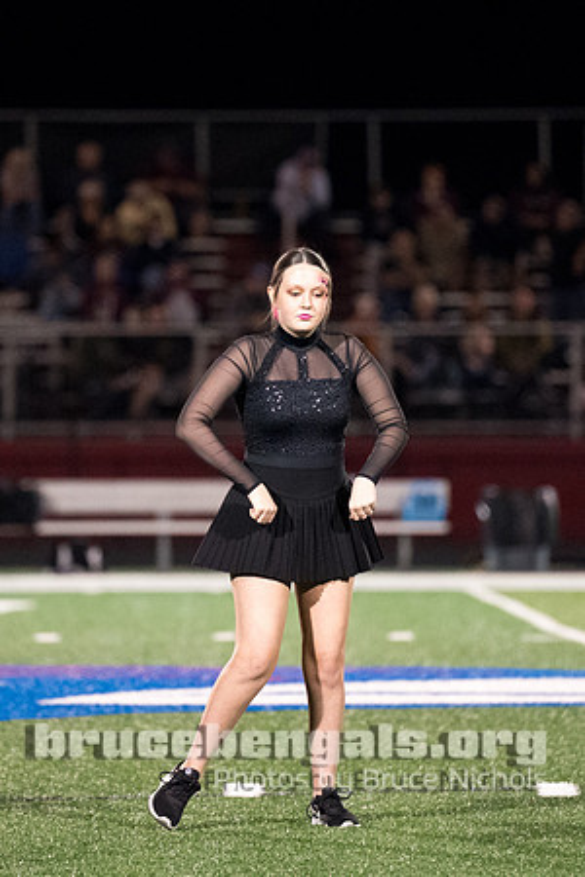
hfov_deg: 4.4
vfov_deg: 6.6
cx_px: 257
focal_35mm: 310
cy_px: 360
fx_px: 7556
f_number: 2.8
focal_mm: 175
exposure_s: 1/1000
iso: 12800
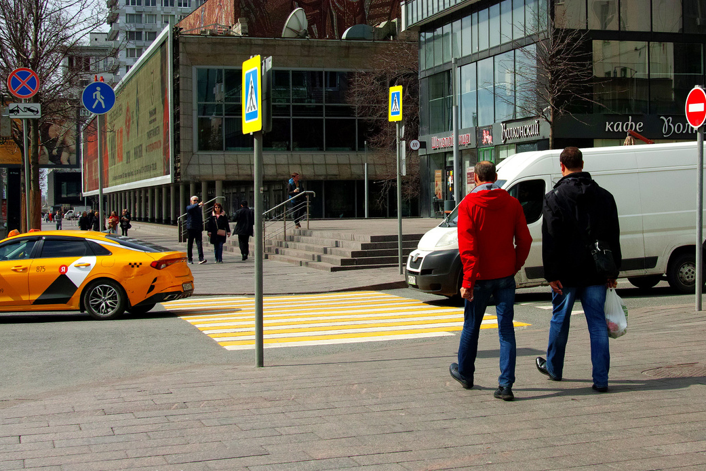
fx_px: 1255
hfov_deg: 31.2
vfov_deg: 21.2
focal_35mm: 64
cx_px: 471
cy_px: 204
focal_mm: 28
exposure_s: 1/500
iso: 100
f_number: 8
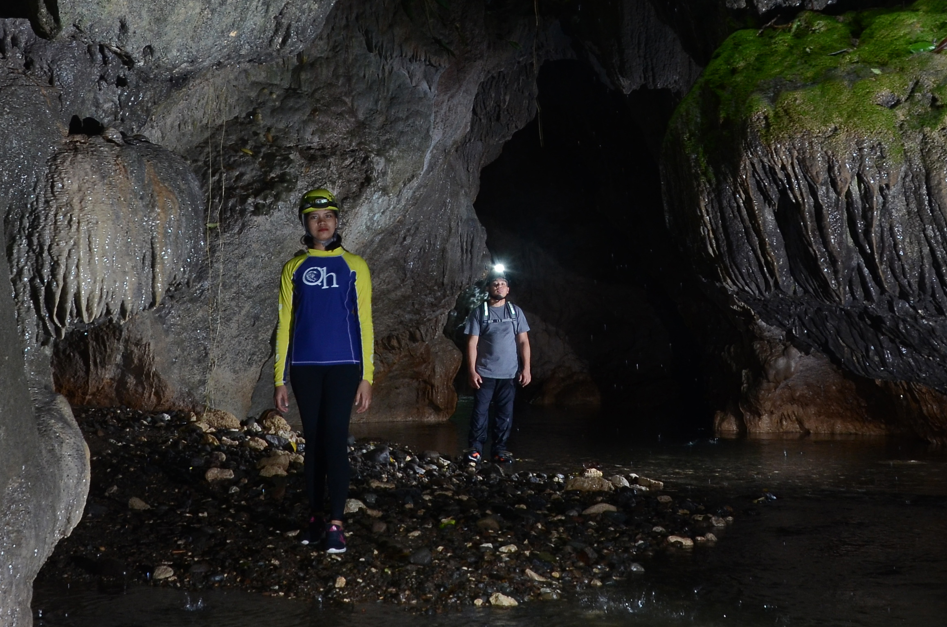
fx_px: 1760
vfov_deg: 20.2
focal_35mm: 67
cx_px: 463
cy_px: 240
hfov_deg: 30.1
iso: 400
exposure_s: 1/5
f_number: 9
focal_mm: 21
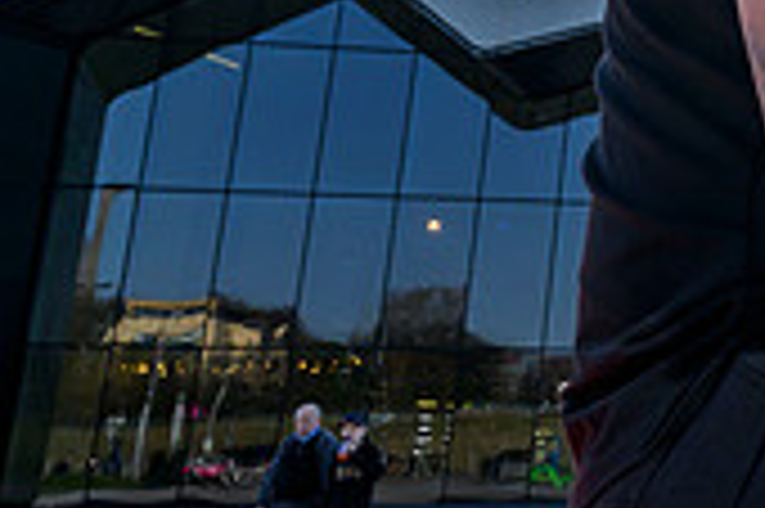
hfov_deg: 19.7
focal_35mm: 82
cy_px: -52
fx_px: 1741
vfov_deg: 16.1
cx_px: 1296
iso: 200
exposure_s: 1/250
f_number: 11
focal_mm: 24
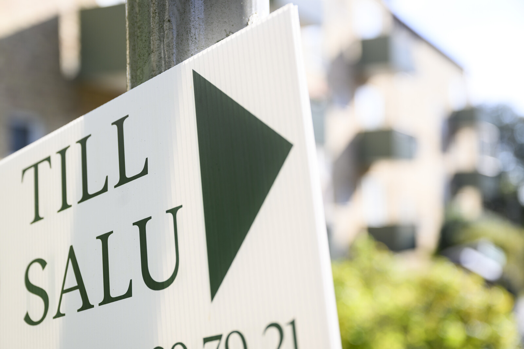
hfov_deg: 36.2
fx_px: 801
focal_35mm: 55
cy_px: 174
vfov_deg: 24.6
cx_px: 262
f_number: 4
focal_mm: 55
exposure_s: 1/800
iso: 320
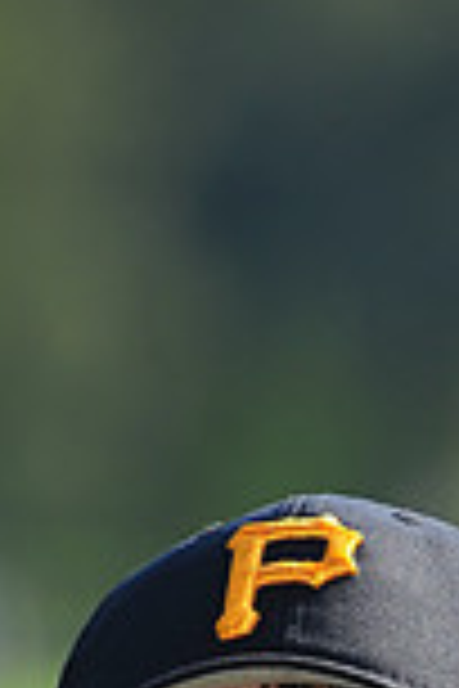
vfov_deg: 2.7
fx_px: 14515
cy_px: 1174
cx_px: 248
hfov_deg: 1.8
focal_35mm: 759
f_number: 4
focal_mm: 200
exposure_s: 1/800
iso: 200
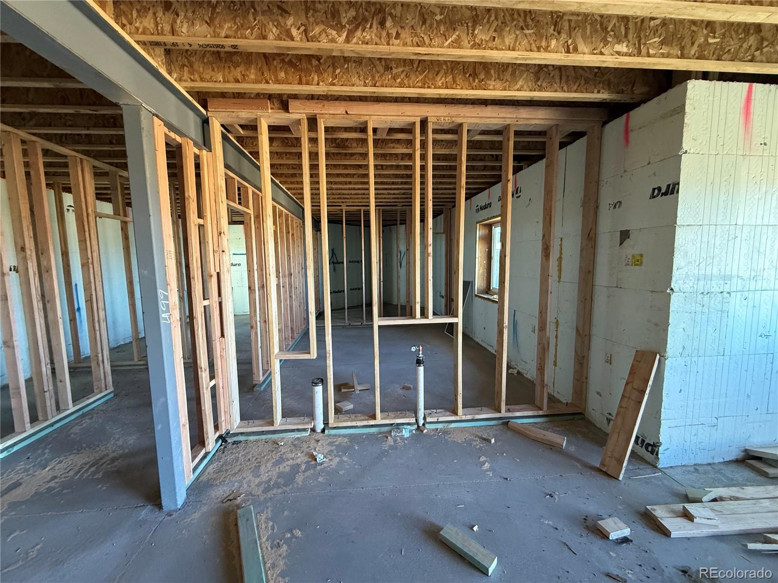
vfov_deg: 85.7
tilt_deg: -4.7
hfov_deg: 102.1
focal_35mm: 14
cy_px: 292
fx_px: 315
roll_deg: +0.8
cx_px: 389
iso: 320
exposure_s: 1/81
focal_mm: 2.22
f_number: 2.2
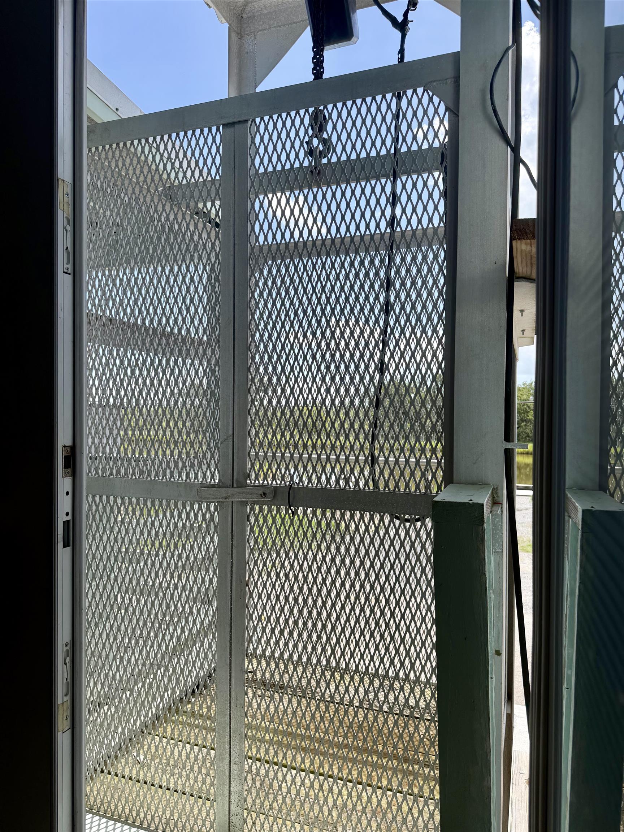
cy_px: 416
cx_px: 312
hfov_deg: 56.8
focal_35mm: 24
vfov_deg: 71.6
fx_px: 577
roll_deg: -1.9
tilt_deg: -0.8
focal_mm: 6.76
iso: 80
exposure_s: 1/2232
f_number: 1.78
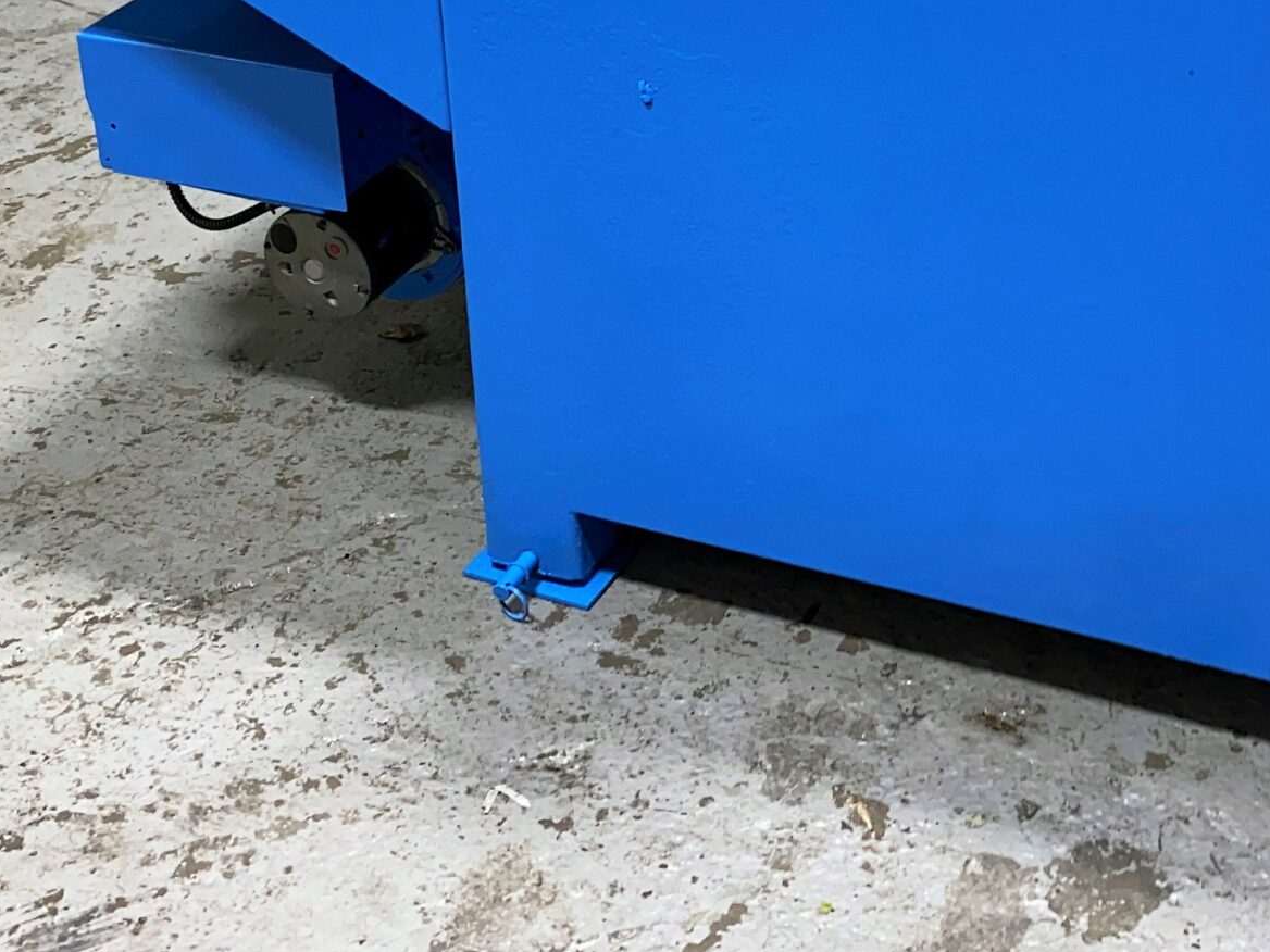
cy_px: -53
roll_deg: -1.3
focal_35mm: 57
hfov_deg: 33.2
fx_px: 2091
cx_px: 932
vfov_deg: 24.2
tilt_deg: -22.9
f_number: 1.8
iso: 40
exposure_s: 1/15
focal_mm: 4.25
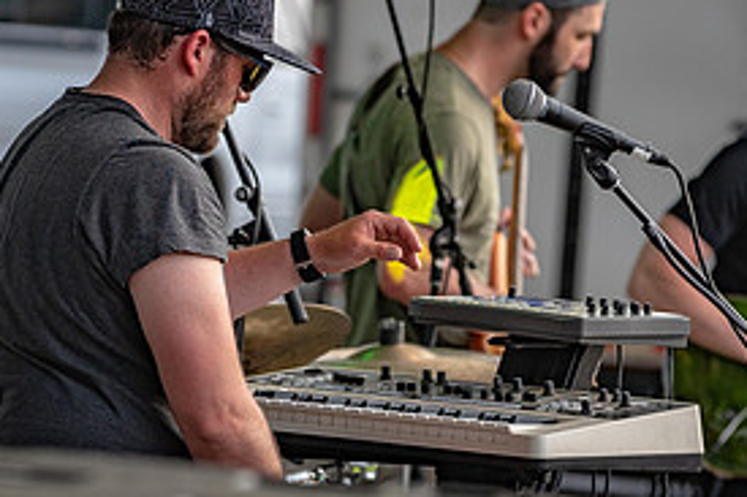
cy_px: 88
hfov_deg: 4.8
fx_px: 8938
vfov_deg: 3.2
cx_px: 356
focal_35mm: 431
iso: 500
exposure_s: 1/500
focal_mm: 200
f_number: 5.6
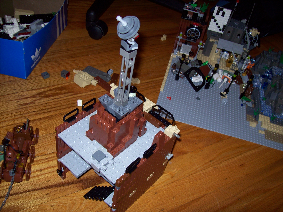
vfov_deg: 39.6
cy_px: 106
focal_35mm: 36
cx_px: 142
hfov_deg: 51.4
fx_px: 294
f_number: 2.7
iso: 80
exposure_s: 1/64
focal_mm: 6
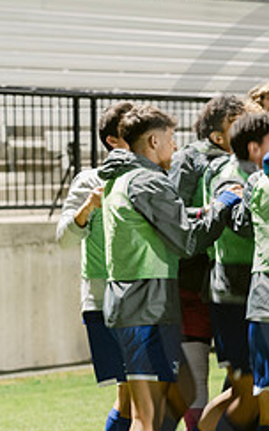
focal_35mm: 170
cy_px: 274
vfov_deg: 12.3
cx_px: 427
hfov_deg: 7.6
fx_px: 1993
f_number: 2.8
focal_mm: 70
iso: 1600
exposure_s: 1/50
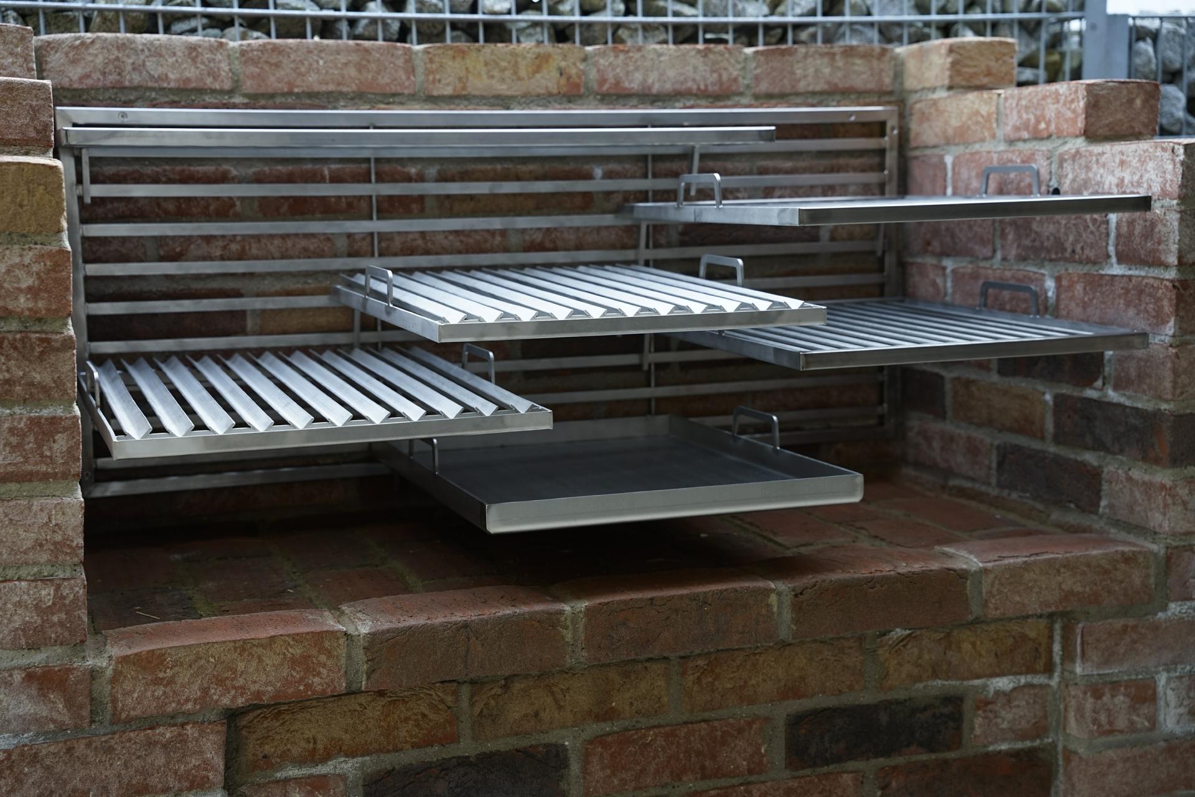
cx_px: 598
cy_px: 398
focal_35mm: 51
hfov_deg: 38.7
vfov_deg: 26.4
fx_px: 1699
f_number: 3.5
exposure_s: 1/80
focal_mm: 51.2
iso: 250
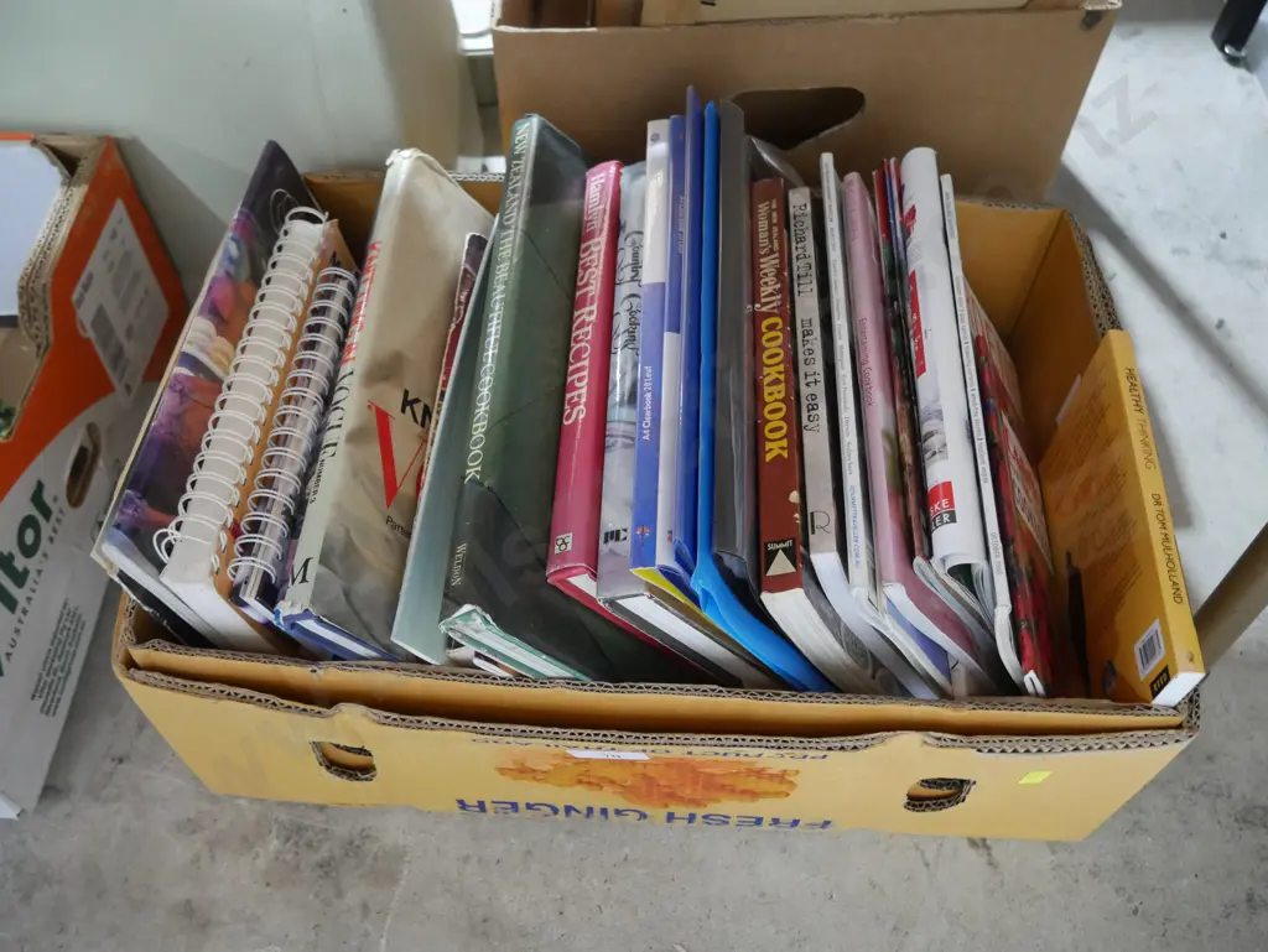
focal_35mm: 30
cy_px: 476
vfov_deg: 46.8
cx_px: 634
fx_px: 1099
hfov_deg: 59.9
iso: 2500
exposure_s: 1/60
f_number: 3.6
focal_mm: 15
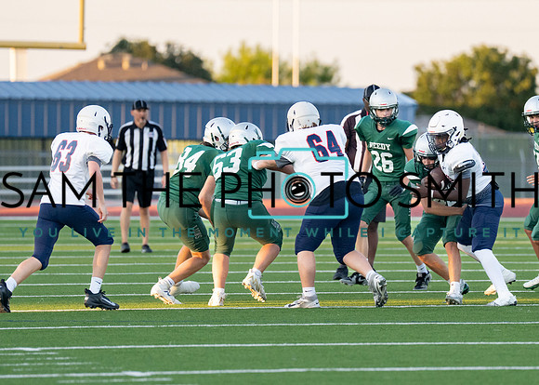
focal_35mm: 448
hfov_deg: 4.5
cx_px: 351
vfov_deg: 3.2
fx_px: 6856
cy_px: 195
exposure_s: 1/2500
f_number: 2.8
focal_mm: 200
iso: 1000
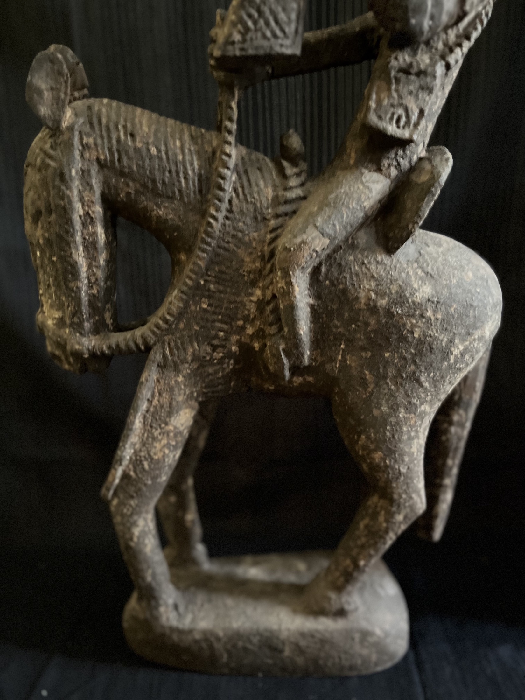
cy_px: 350
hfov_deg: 53.1
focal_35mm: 26
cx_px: 262
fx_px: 526
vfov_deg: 67.3
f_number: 1.6
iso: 1000
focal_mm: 5.1
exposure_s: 1/24
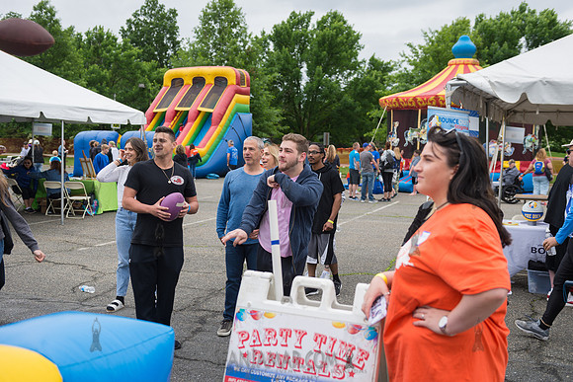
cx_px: 286
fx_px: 637
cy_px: 191
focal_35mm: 40
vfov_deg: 33.4
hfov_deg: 48.4
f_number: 3.5
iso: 200
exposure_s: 1/1000
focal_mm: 40
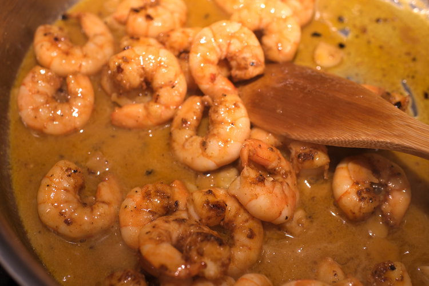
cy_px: 143
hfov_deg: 43.6
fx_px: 536
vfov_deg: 29.9
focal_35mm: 45
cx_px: 214
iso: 125
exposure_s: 1/52
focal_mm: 30
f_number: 2.8
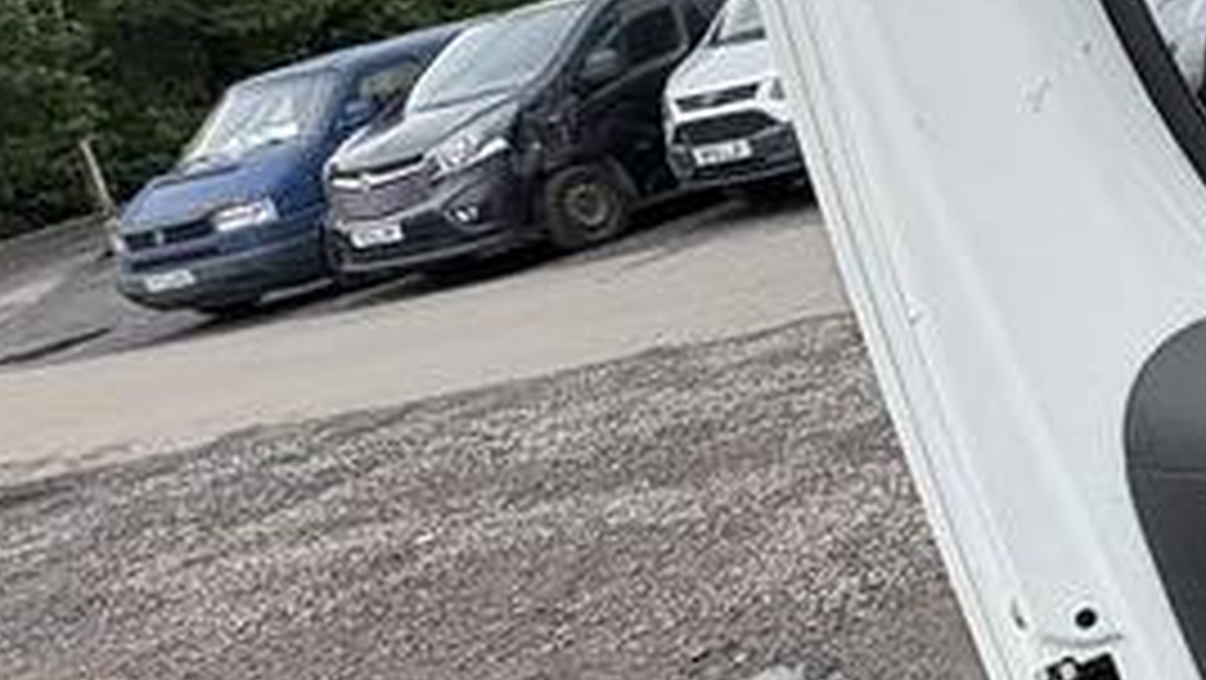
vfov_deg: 23.3
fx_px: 1632
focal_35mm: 51
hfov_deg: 30.4
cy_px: 185
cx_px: 1629
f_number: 2.2
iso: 40
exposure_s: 1/537
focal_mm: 2.22
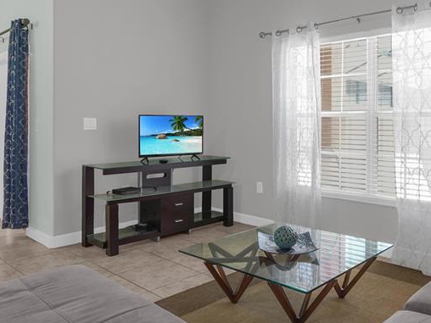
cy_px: 114
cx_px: 276
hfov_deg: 57.5
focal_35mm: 31
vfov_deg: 44.9
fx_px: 386
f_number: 7.1
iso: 160
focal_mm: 16
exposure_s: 1/8
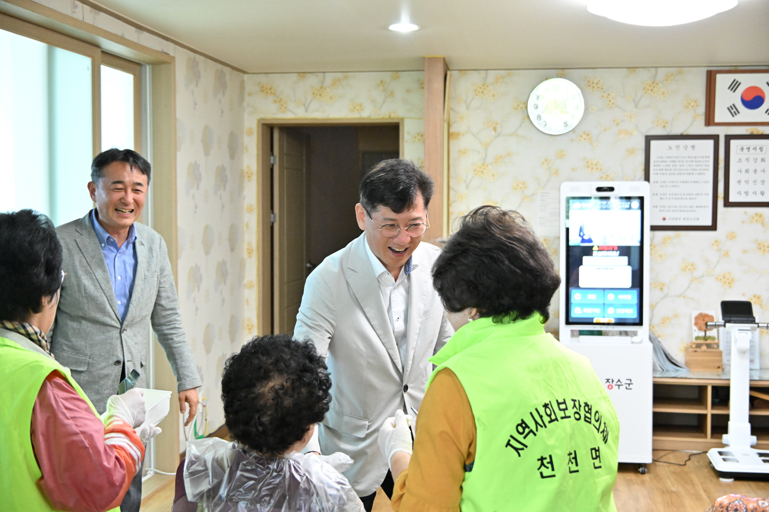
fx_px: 1068
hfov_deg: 39.6
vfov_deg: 27.0
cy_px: 256
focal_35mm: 50
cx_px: 384
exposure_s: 1/160
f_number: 5.6
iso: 6400
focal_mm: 50
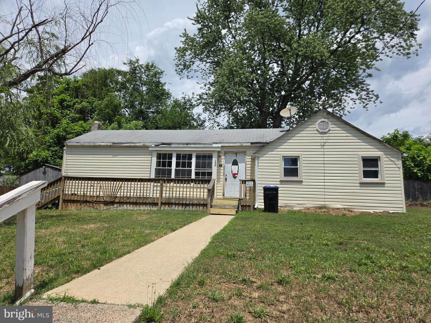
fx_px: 286
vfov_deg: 58.9
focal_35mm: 23
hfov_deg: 73.9
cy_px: 162
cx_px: 216
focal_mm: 5.4
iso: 80
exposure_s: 1/7071
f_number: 1.8
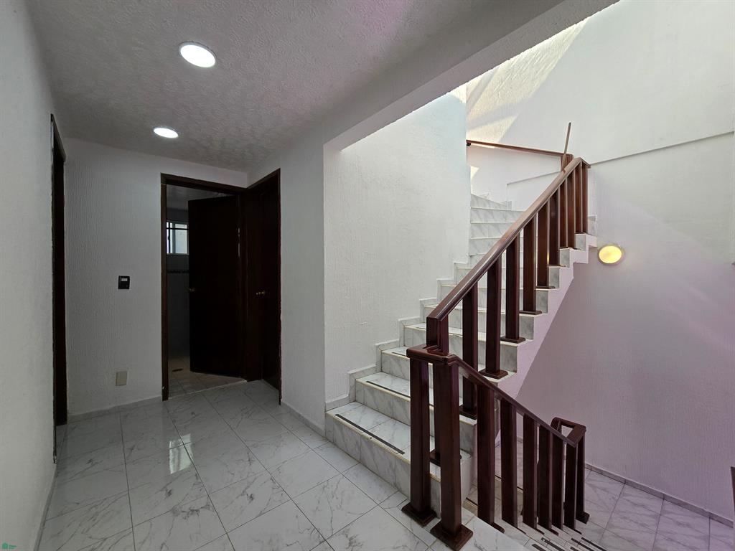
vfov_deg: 89.9
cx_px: 368
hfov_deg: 106.2
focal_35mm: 13
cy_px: 276
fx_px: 276
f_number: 2.2
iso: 50
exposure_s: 1/260
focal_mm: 2.2
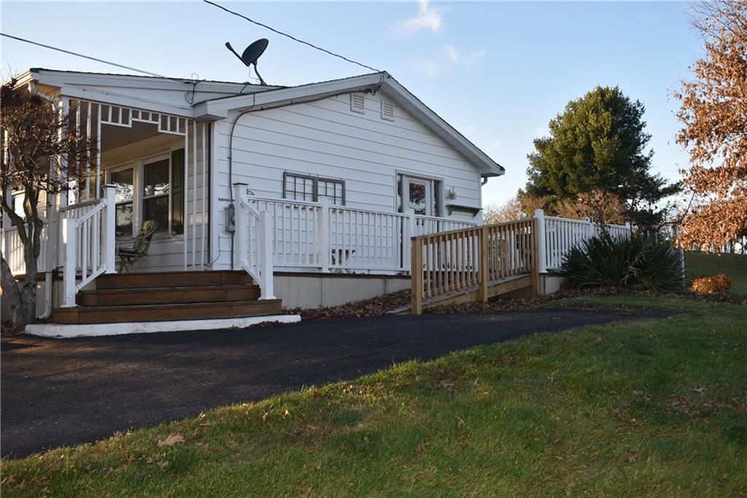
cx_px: 374
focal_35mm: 33
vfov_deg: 40.0
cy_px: 249
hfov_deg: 57.2
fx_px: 685
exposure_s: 1/125
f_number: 5.6
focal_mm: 22
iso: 110
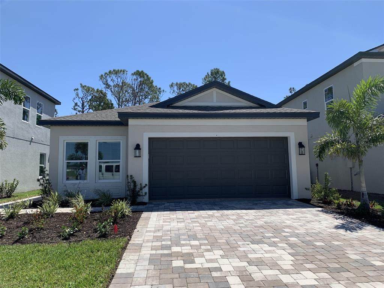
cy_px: 144
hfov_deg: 67.3
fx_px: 288
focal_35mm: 26
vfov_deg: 53.1
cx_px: 192
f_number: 1.8
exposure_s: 1/2681
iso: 25
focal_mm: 4.25
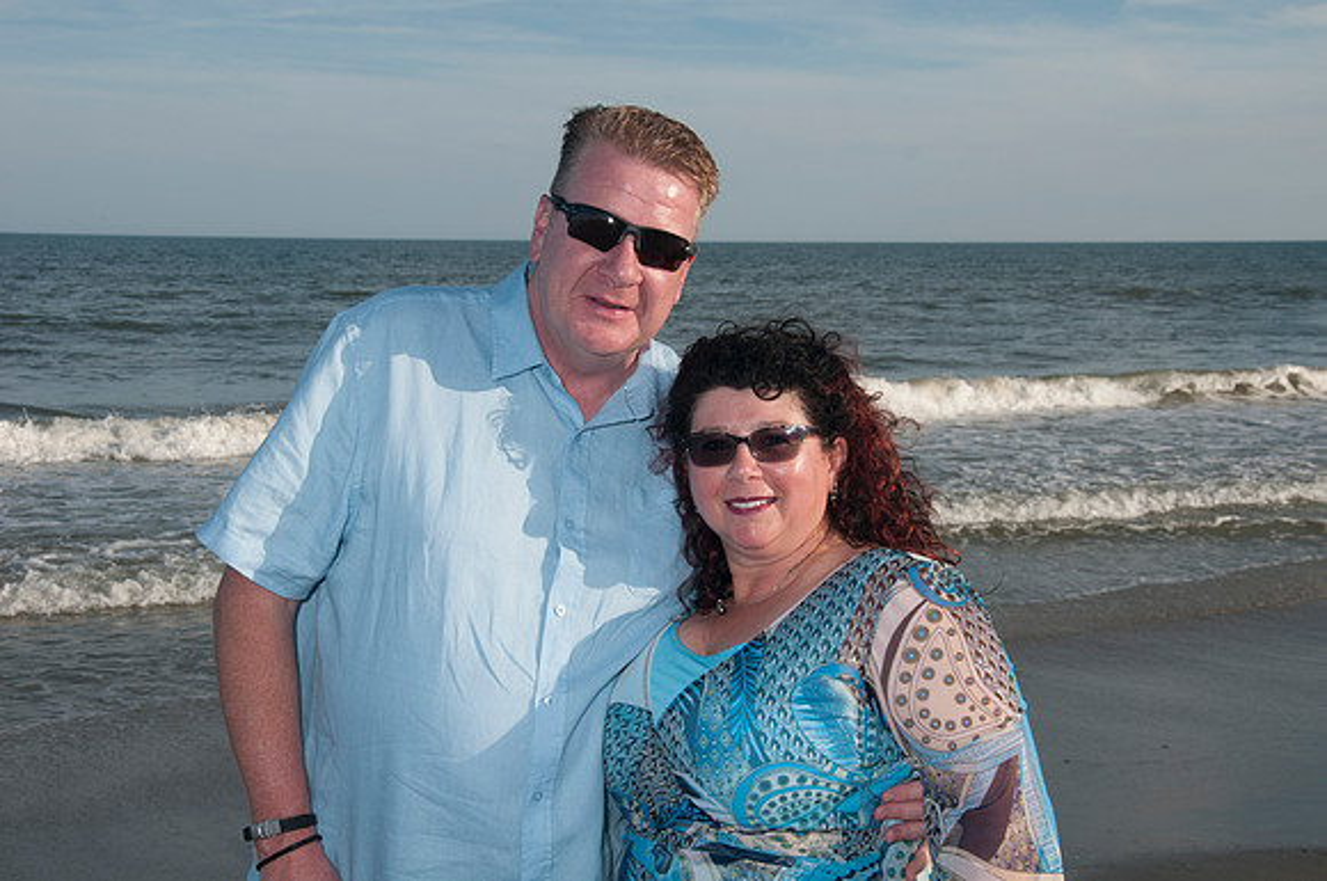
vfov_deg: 23.7
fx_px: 2098
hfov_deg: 35.1
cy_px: 440
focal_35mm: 57
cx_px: 664
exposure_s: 1/250
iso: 100
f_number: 11
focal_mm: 38
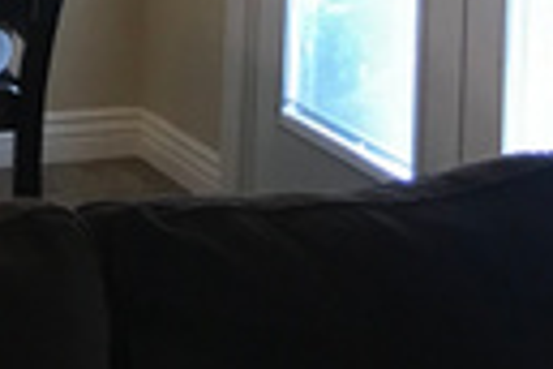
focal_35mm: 144
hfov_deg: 13.8
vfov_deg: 8.4
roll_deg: -2.1
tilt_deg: +2.7
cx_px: -107
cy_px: -618
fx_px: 2212
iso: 32
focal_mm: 3.99
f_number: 1.8
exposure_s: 1/30
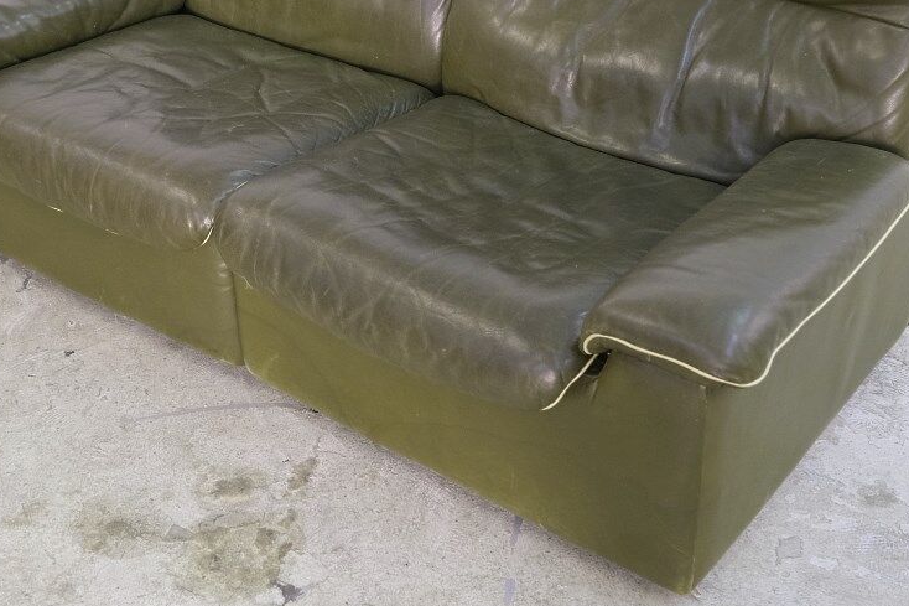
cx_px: 435
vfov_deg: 25.7
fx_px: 1313
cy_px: 149
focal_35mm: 52
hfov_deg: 38.2
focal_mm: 20.2
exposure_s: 1/28
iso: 1600
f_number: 4
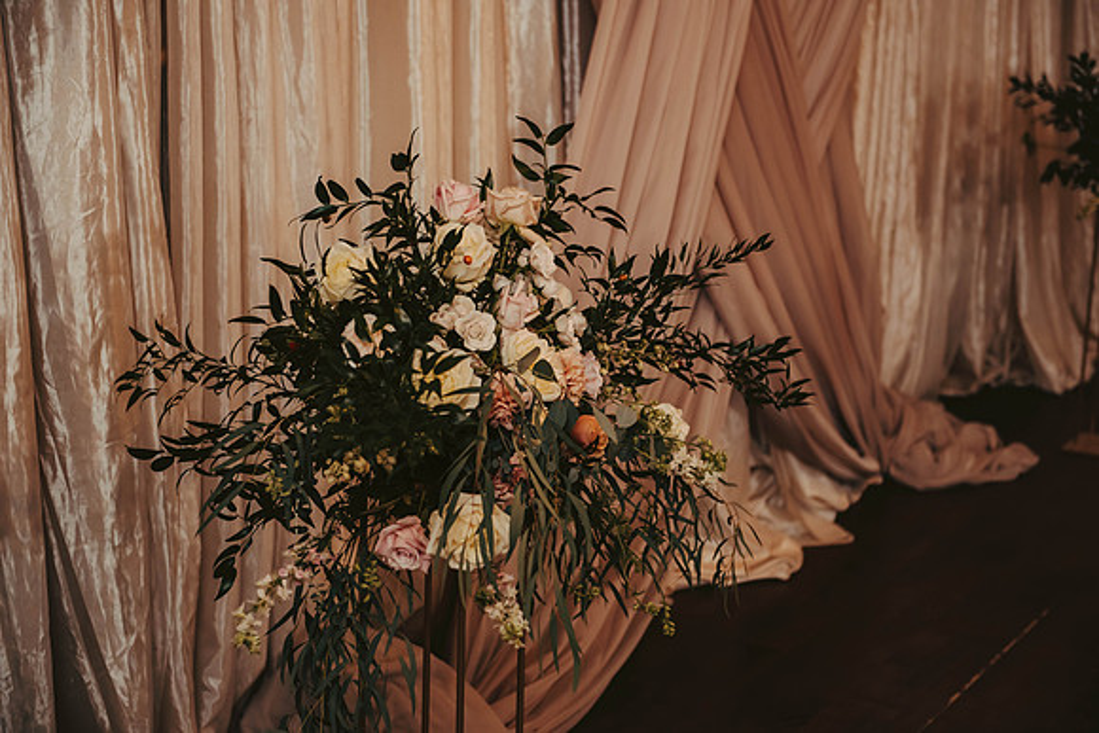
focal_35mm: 62
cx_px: 550
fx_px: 1893
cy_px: 366
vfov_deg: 21.9
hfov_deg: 32.4
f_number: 3.2
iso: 1250
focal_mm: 62
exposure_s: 1/250
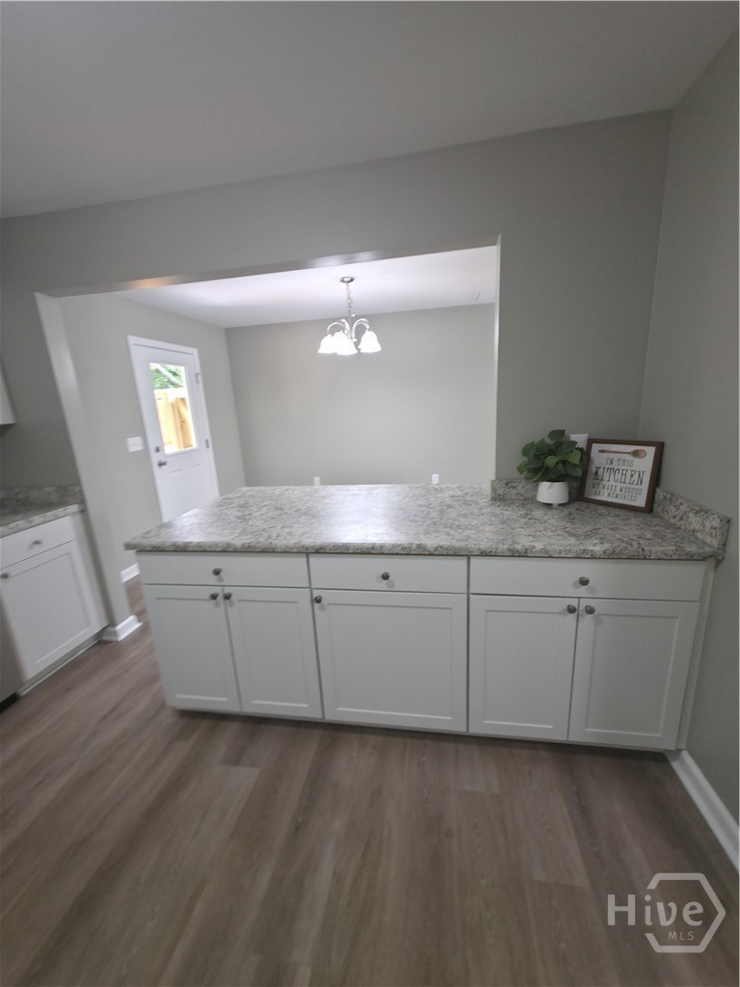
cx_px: 370
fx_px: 371
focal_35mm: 13
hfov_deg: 89.9
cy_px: 494
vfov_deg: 106.2
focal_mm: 2.2
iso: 100
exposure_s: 1/40
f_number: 1.9
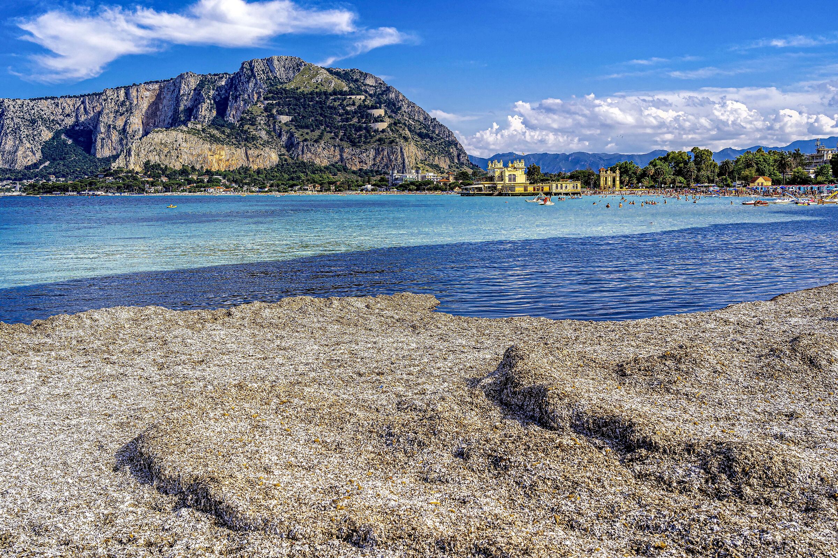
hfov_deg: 54.4
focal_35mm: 35
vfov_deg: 37.9
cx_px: 419
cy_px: 279
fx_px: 815
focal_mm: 35
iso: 125
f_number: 6.3
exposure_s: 1/640
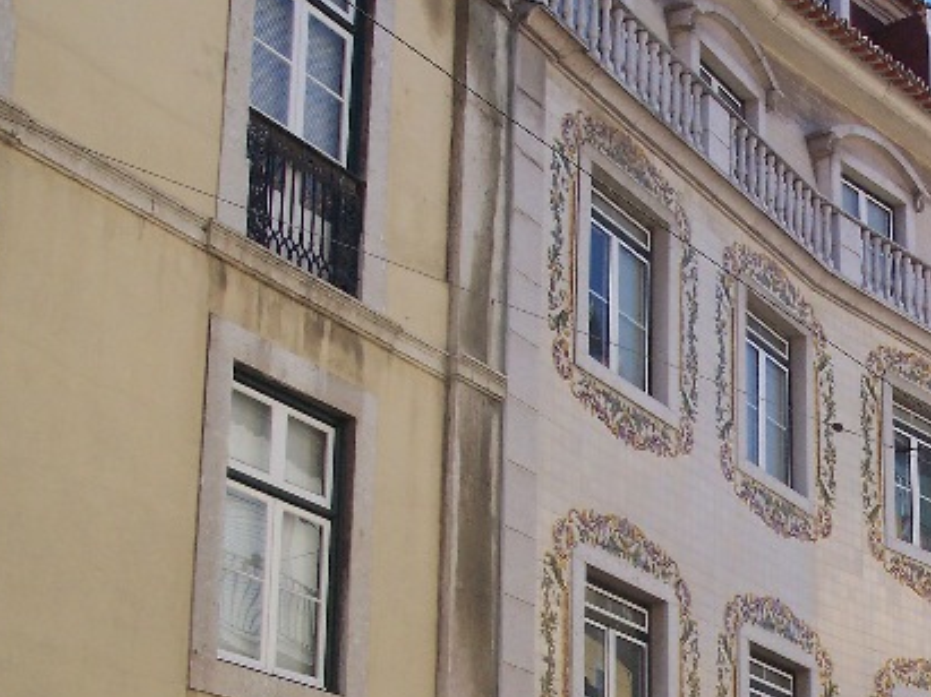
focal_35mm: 74
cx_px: 877
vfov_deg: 19.5
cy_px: 647
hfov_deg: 25.3
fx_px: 1990
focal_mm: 8
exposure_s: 1/500
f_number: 4.8
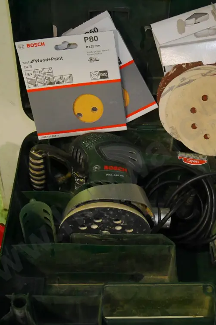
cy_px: 165
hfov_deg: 26.3
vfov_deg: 38.9
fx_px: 459
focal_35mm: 51
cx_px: 141
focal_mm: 18
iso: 3200
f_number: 4.2
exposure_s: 1/60
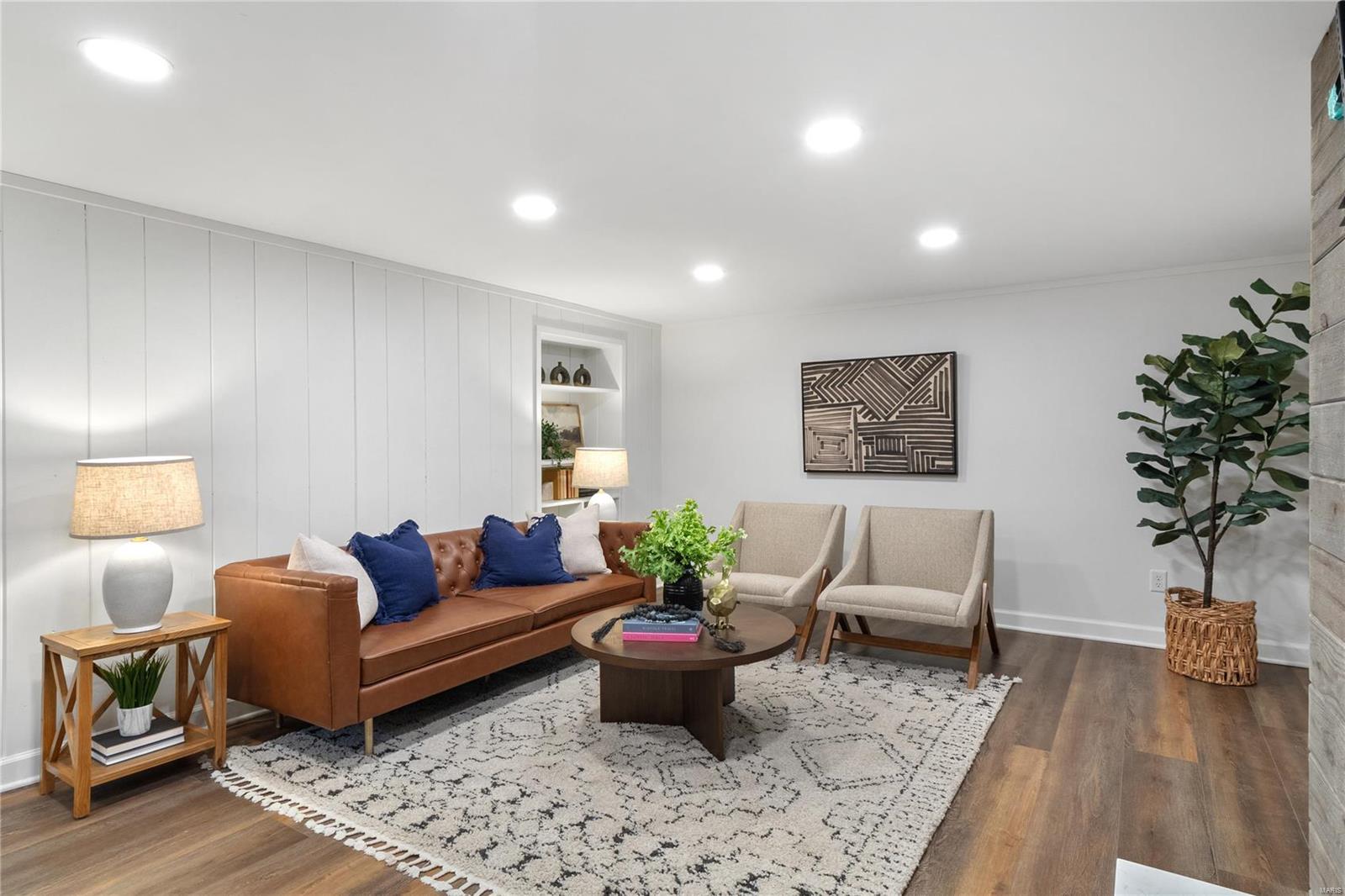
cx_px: 672
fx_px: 672
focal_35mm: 18
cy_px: 448
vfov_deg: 67.4
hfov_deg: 90.0
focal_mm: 9
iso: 400
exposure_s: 1/2
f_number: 8
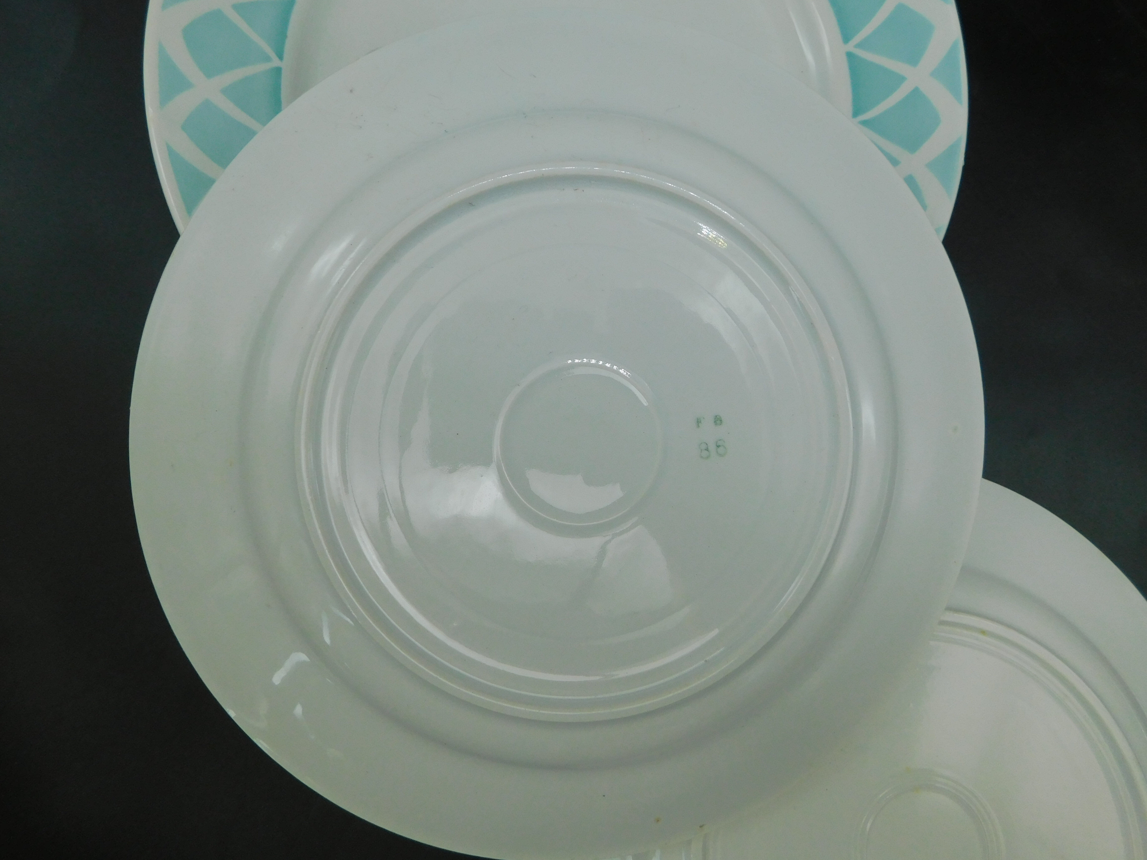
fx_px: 762
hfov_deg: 73.9
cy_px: 430
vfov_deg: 58.9
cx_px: 574
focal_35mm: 23
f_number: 3
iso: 125
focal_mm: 4
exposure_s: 1/400
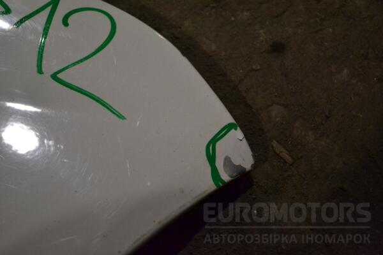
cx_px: 192
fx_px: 878
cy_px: 128
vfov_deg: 16.6
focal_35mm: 82
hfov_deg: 24.6
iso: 3200
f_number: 5.6
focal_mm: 55
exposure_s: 1/125
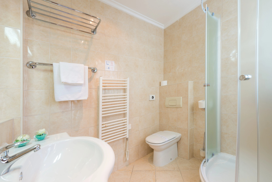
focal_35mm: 14
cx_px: 136
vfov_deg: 81.2
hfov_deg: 104.2
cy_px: 91
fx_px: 106
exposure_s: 1/1.67
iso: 100
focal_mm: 14
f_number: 8
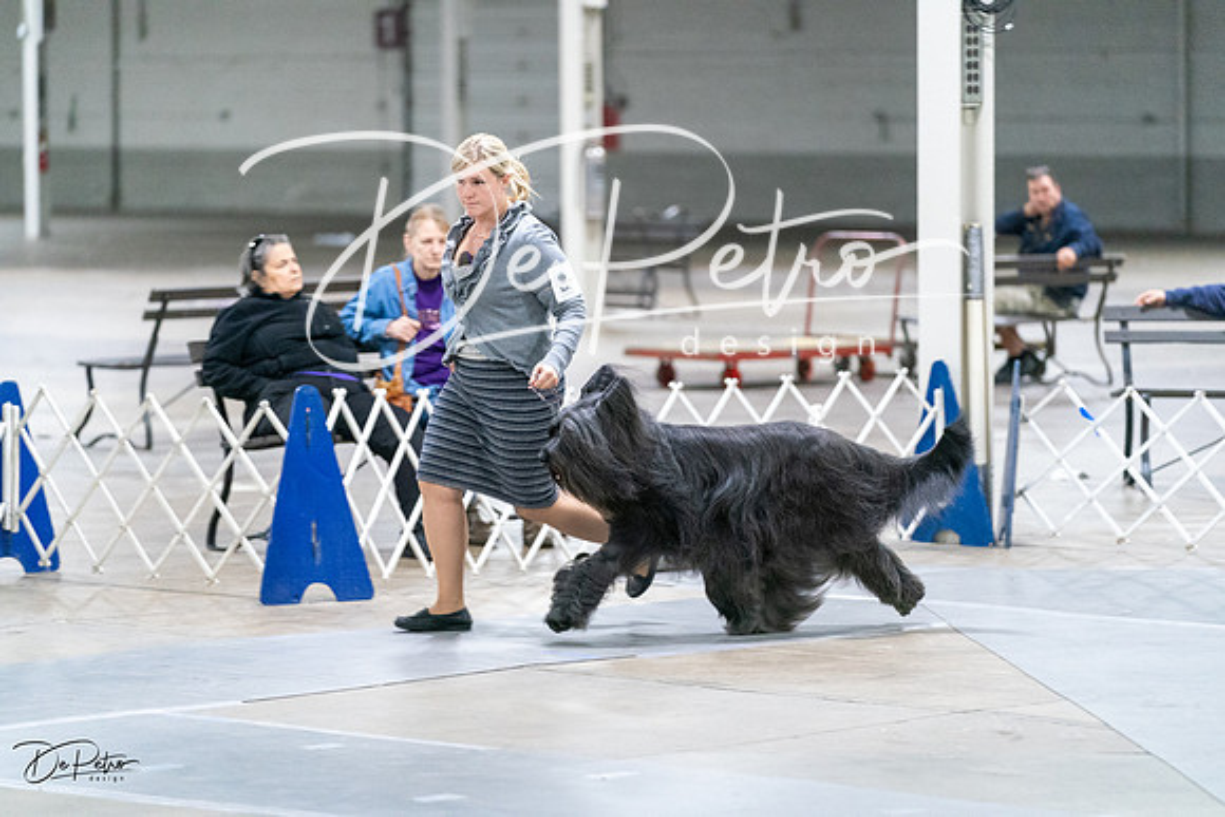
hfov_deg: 13.9
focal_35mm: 148
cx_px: 612
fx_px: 5037
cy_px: 408
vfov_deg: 9.3
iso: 6400
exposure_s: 1/200
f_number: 2.8
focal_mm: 148
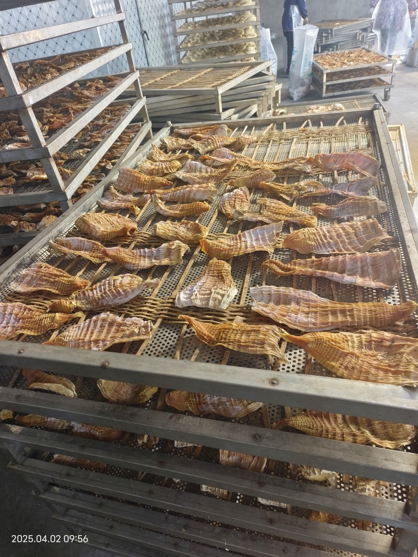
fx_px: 370
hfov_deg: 58.9
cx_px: 209
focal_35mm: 23
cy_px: 278
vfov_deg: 73.9
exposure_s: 1/50
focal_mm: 5.5
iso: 719
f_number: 1.75
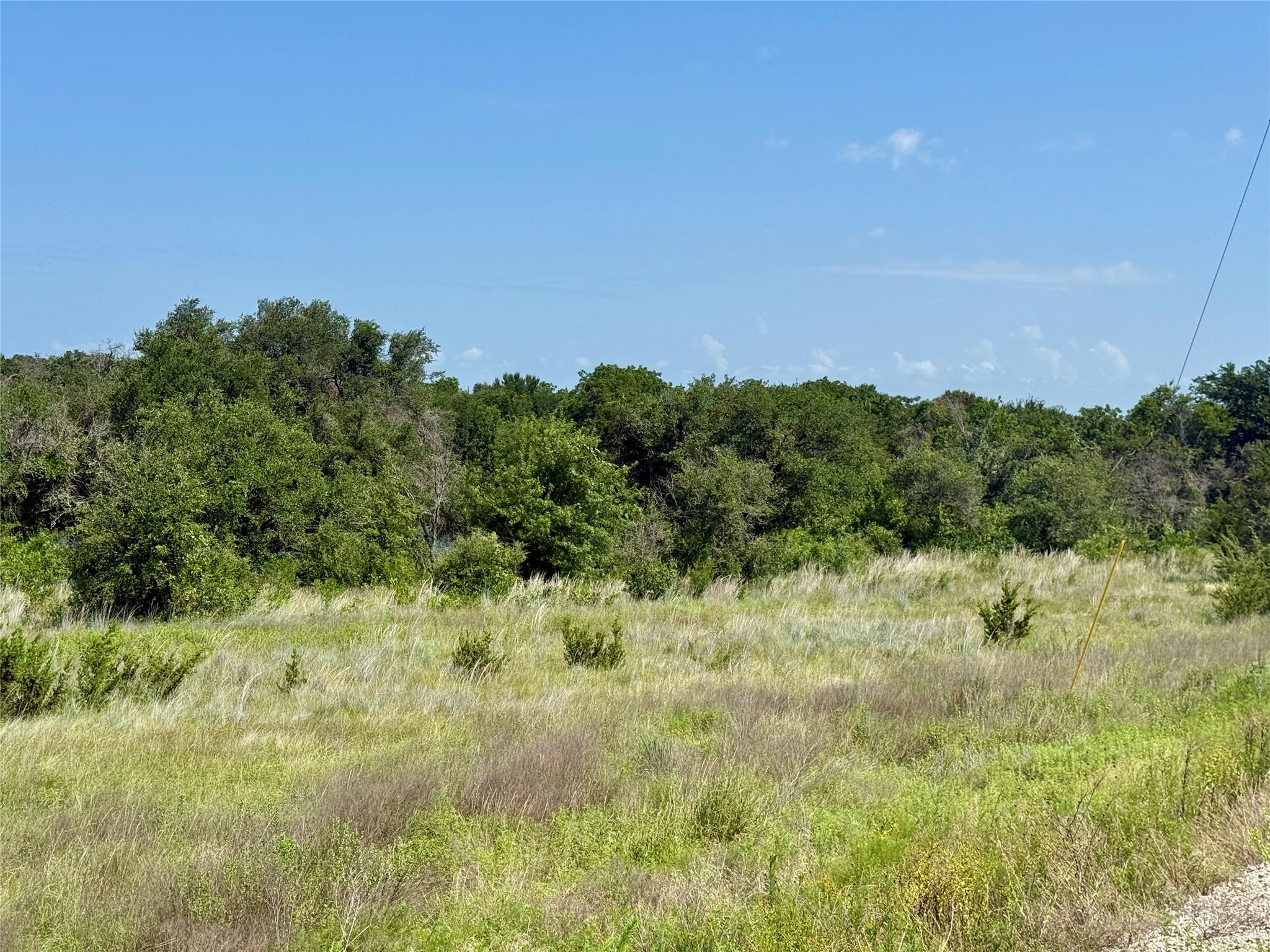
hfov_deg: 39.7
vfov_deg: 30.3
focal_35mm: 48
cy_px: 476
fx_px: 1761
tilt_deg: -1.2
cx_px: 635
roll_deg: -1.7
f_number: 1.78
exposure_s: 1/6024
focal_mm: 6.76
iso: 80
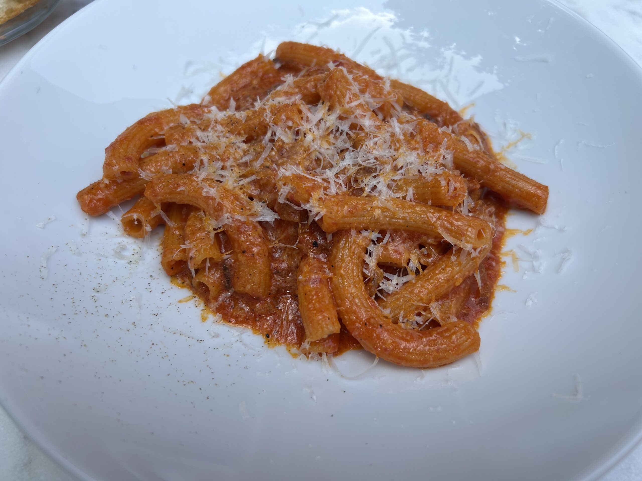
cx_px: 321
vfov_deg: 53.1
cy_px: 240
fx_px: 482
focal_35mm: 26
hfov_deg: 67.3
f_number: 1.5
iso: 50
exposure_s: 1/853
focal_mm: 5.7
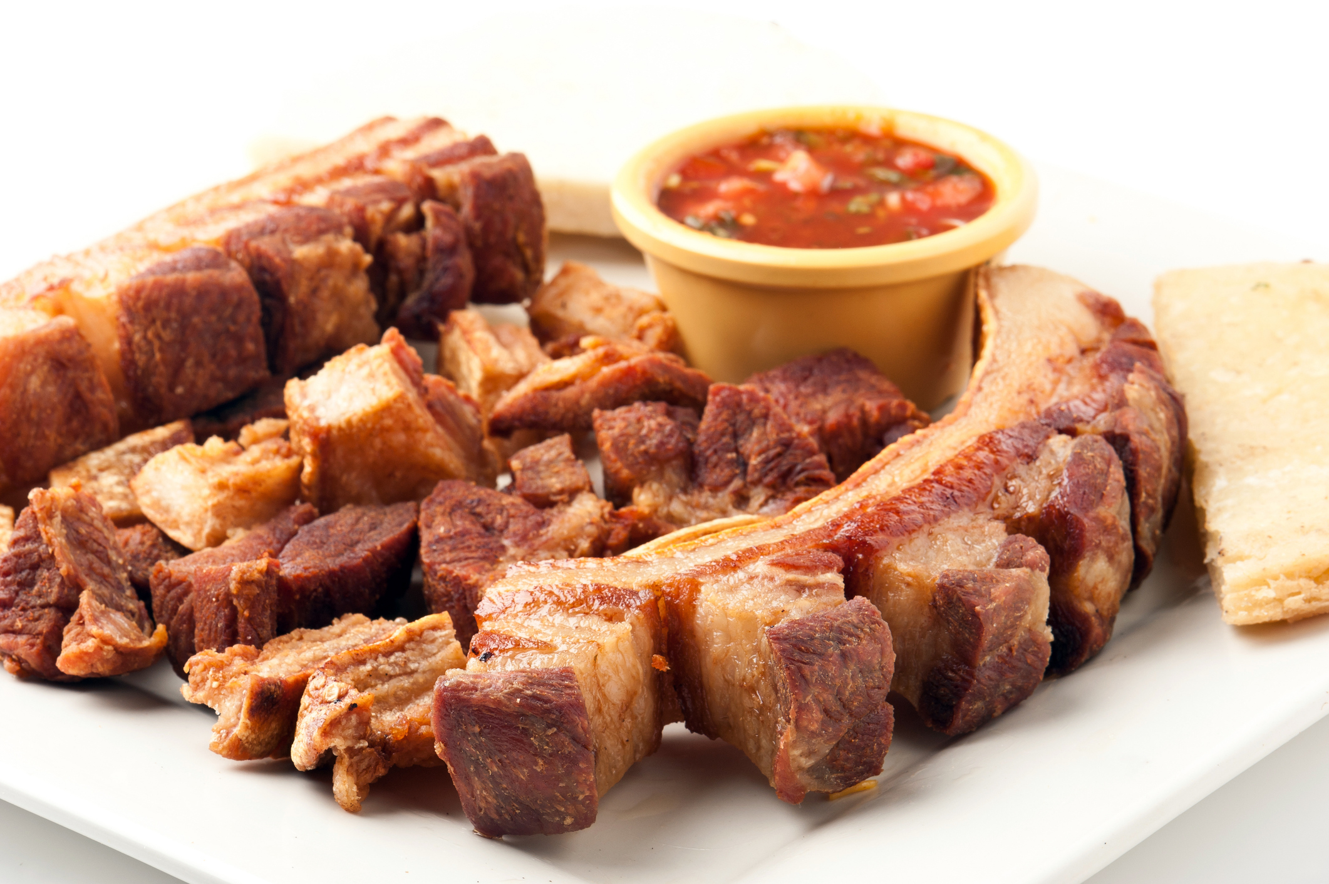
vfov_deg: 13.0
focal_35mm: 105
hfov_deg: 19.5
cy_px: 442
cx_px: 664
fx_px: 3874
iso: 400
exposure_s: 1/125
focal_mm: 105
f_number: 25
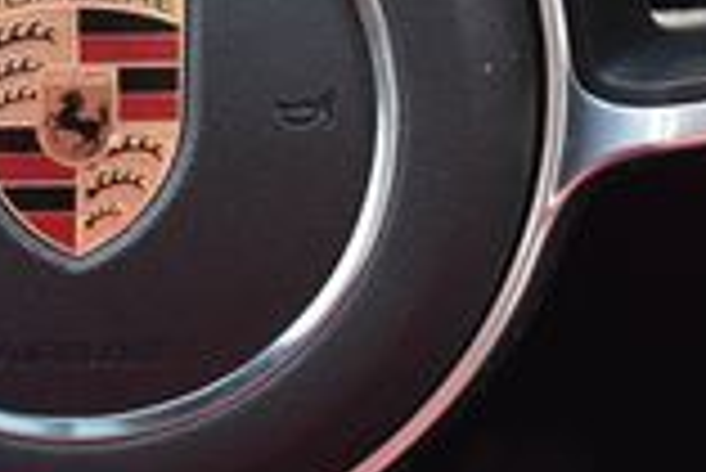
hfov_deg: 8.8
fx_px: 4554
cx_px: 54
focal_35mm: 232
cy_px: 225
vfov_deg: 5.9
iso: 800
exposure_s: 1/15
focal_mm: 38
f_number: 6.3
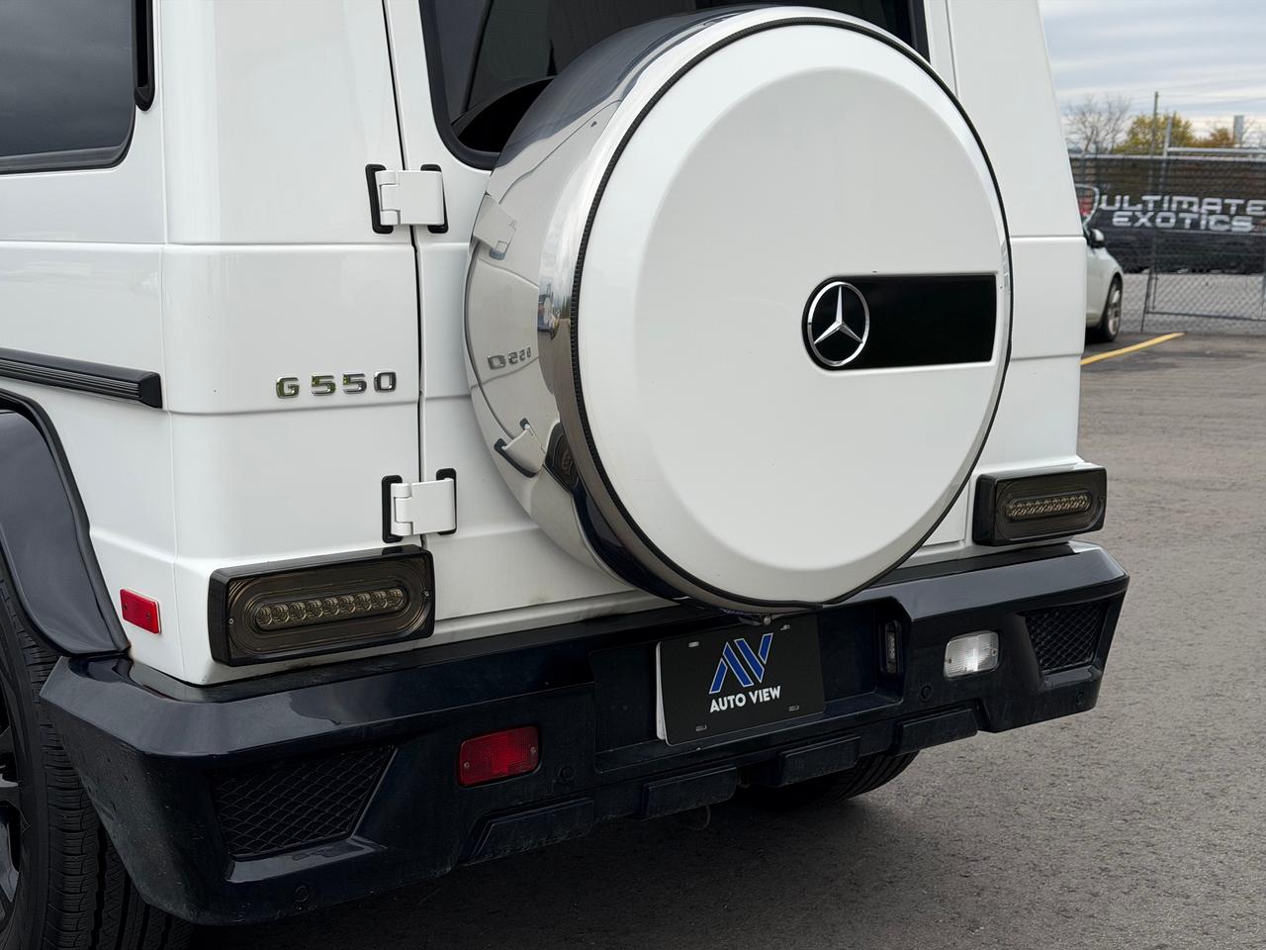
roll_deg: +1.0
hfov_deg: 39.7
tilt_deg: -6.6
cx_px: 633
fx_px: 1755
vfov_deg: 30.3
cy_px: 475
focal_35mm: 48
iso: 64
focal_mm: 6.76
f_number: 1.78
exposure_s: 1/1980
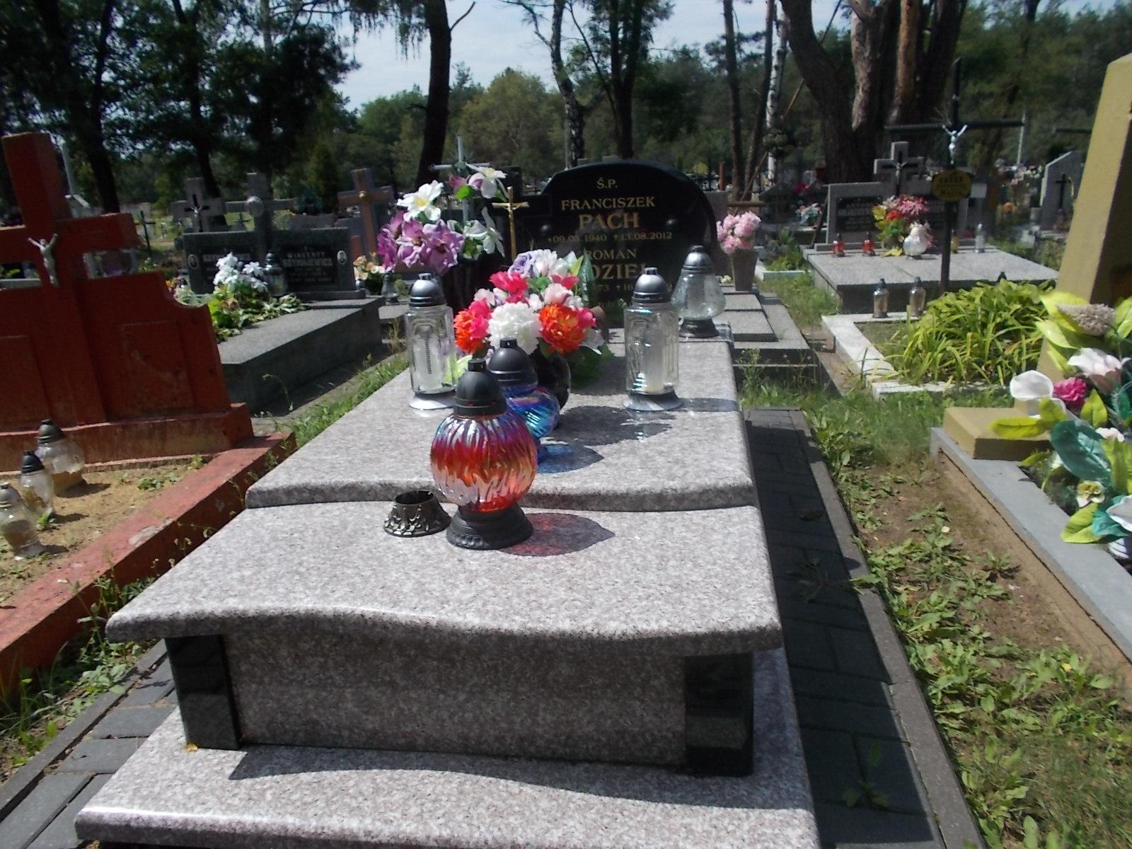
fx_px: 850
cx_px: 566
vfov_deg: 53.1
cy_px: 424
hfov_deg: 67.3
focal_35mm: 26
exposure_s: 1/250
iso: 80
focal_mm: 4.6
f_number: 8
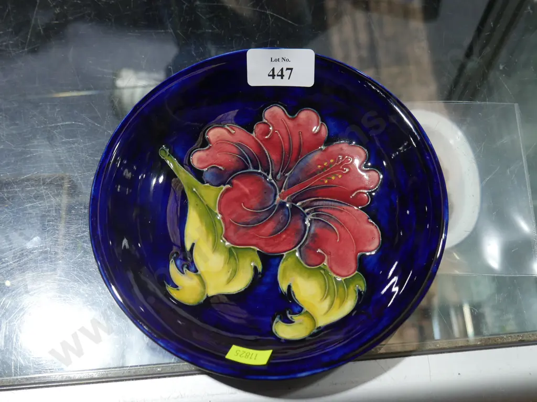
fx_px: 621
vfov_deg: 36.0
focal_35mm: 40
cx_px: 268
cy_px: 201
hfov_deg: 46.8
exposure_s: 1/60
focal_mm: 20
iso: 320
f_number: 4.5
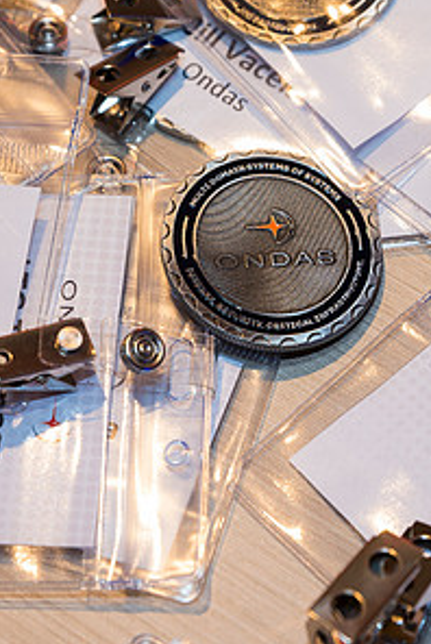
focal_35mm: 137
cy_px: 253
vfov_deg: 14.9
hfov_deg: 10.0
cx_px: 263
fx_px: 2454
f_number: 5.6
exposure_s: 1/60
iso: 400
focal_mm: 70
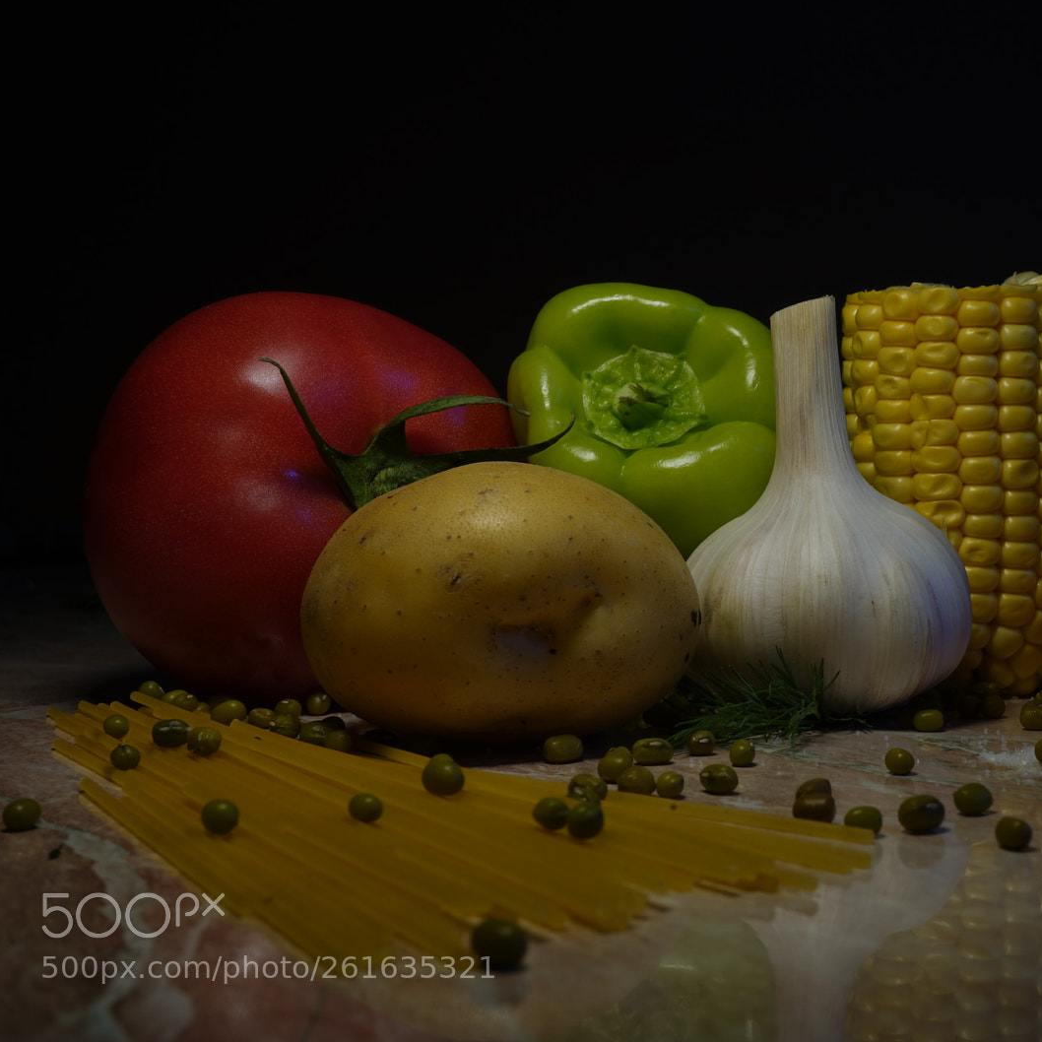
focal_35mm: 45
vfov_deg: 37.6
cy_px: 520
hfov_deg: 36.8
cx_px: 768
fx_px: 1533
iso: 50
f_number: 20
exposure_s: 1/1.25
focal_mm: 35
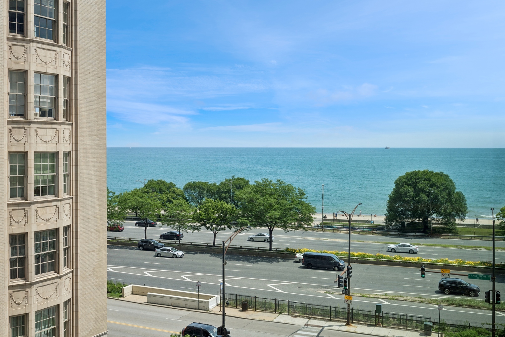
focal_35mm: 39
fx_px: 547
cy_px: 168
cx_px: 252
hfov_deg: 49.6
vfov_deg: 34.2
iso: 320
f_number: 8
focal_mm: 26
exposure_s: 1/640
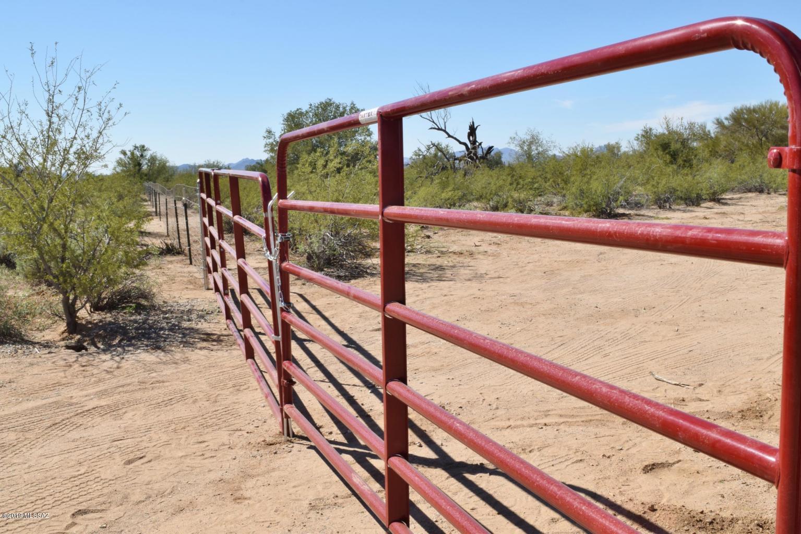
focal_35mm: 39
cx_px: 400
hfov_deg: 49.5
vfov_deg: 34.2
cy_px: 267
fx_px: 868
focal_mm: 26
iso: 560
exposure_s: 1/200
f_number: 25
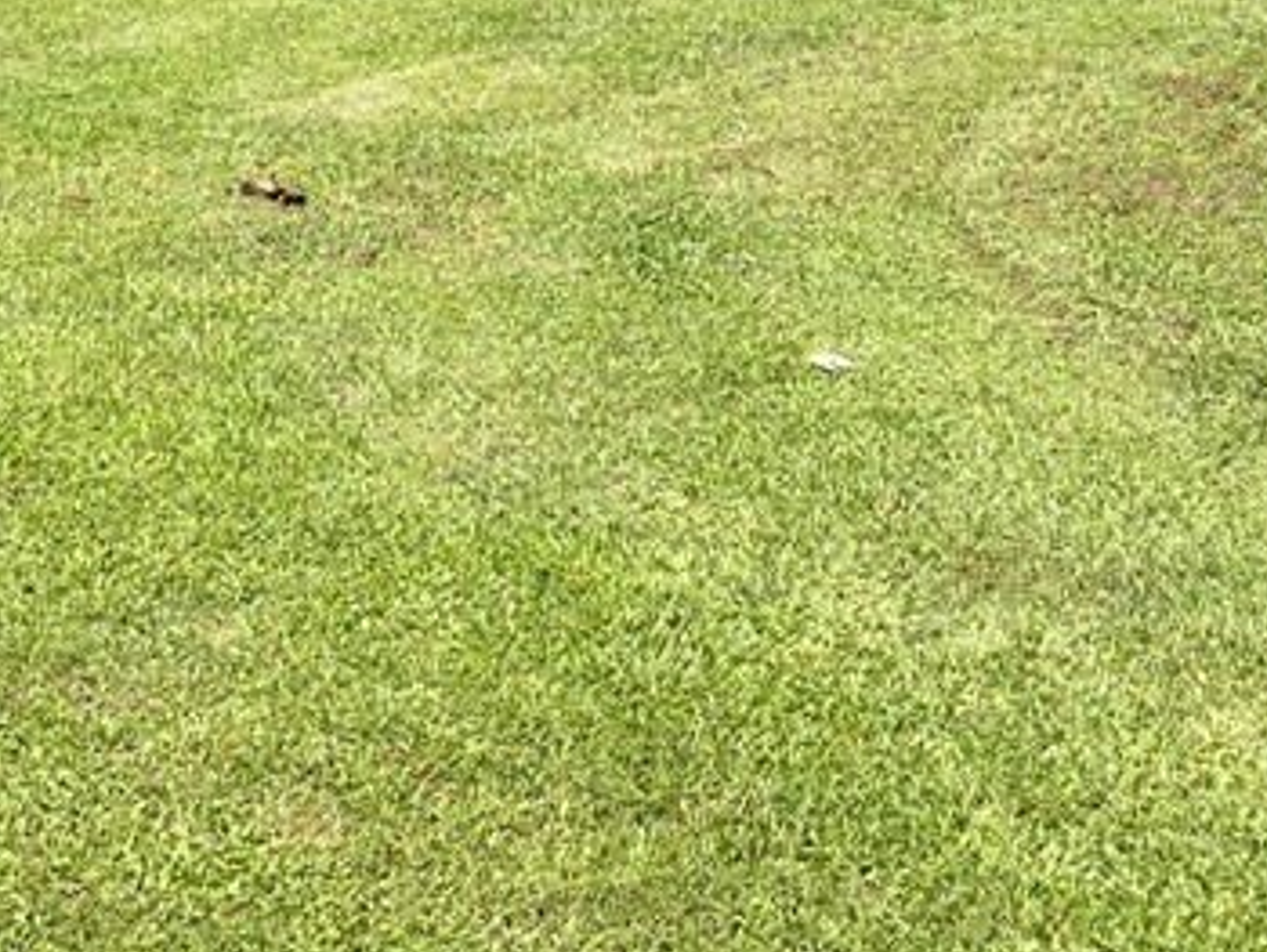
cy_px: -123
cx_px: -11
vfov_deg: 18.6
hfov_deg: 24.4
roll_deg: +1.0
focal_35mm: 76
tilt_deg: -10.3
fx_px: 2784
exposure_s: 1/2451
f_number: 1.6
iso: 50
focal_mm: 5.96
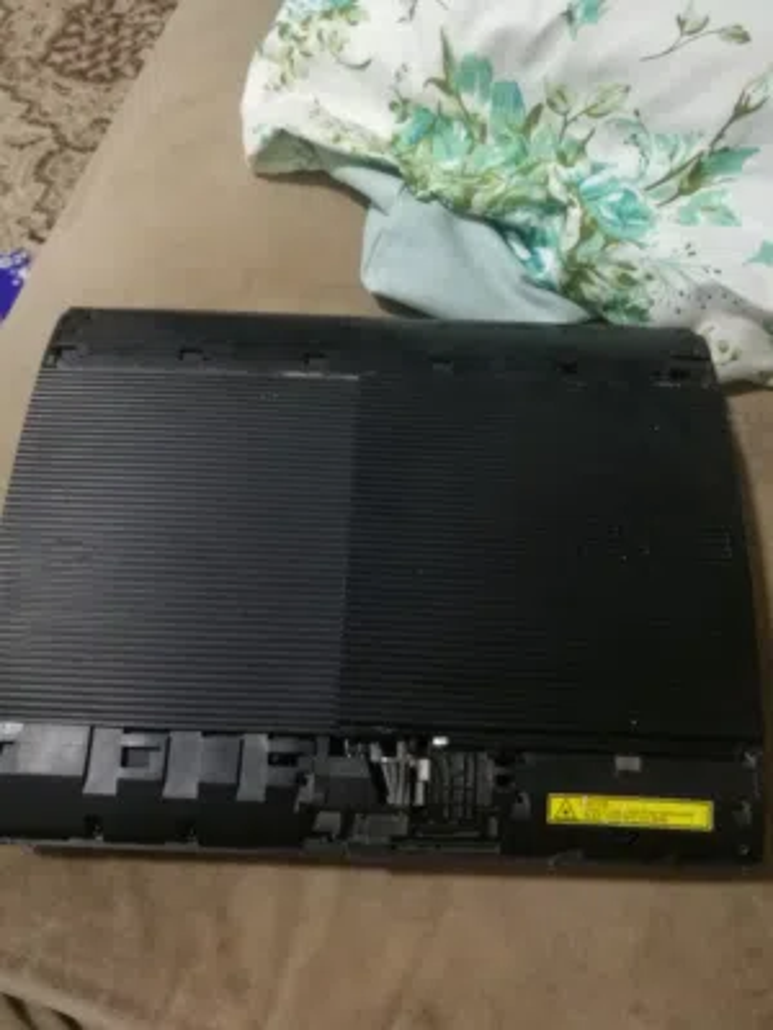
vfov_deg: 65.3
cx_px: 386
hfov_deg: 51.4
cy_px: 515
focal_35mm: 27
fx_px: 804
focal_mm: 4.5
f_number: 2.2
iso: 500
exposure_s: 1/25
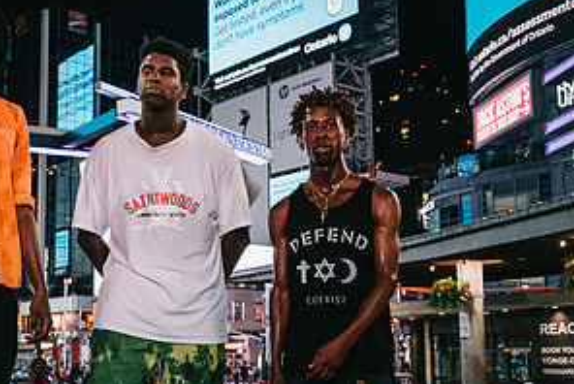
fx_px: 862
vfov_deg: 25.0
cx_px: 176
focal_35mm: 54
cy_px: 247
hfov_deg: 36.3
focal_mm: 32.6
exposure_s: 1/60
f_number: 4
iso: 1600
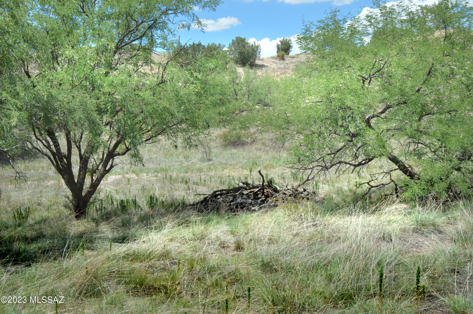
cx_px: 236
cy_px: 157
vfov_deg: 30.8
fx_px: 571
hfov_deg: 45.0
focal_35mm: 44
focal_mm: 29
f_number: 13
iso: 100
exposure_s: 1/80
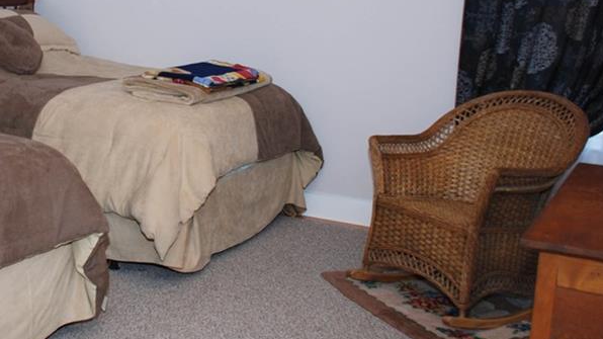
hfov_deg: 36.8
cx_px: 97
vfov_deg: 22.0
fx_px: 863
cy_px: 77
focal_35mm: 54
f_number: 4
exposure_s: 1/60
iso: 200
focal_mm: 20
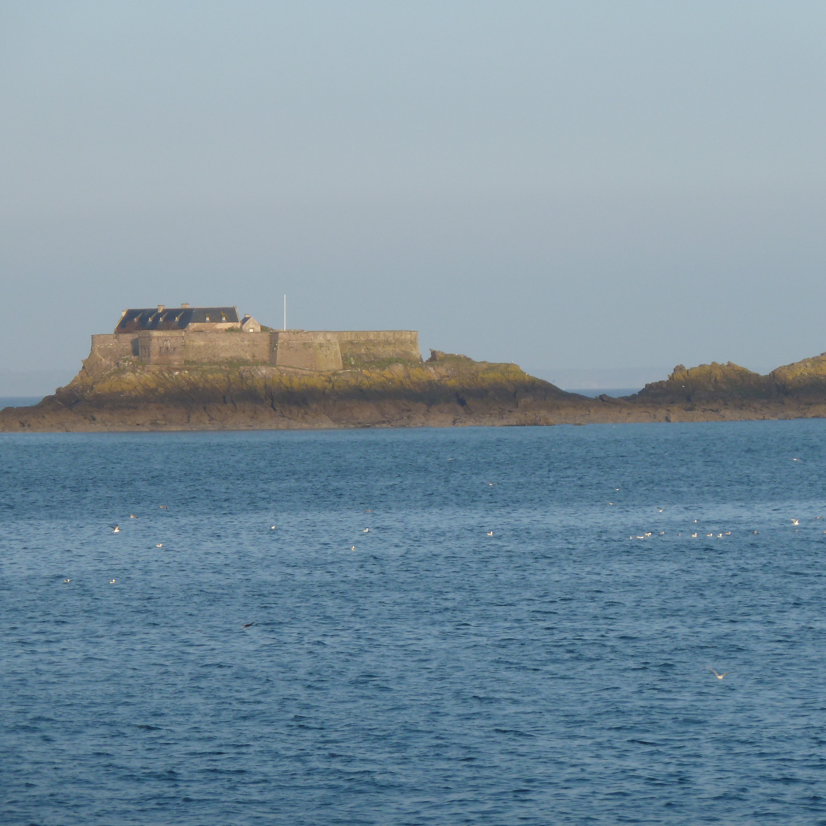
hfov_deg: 8.1
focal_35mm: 215
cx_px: 439
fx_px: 5804
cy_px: 413
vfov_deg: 8.1
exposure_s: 1/320
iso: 80
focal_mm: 29.9
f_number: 4.5
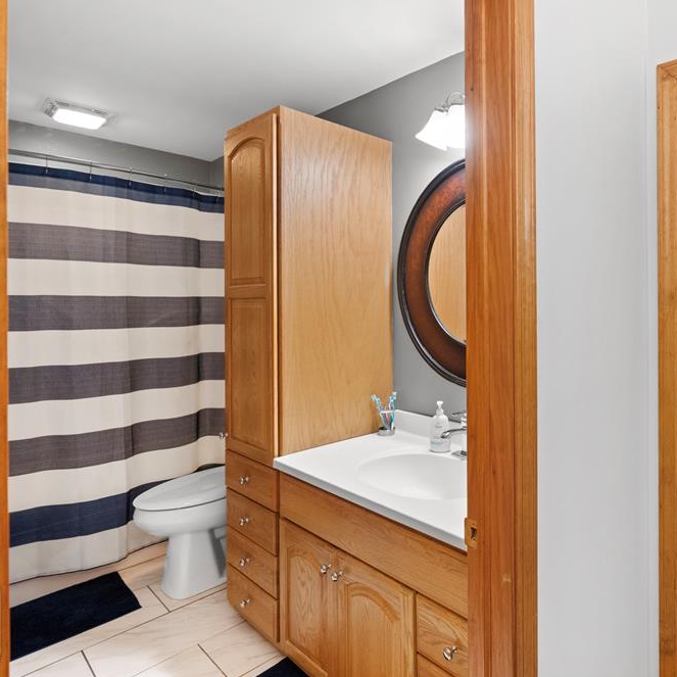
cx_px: 492
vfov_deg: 72.1
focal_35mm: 21
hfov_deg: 68.3
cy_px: 333
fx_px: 465
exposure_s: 1/30
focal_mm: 16
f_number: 5.6
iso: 4000
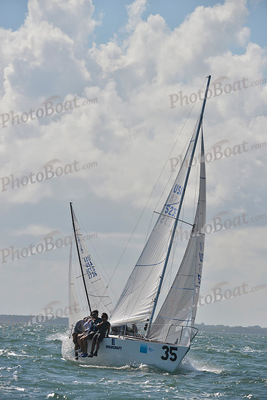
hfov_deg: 6.9
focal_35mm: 200
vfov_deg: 10.3
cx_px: 134
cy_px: 200
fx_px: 2223
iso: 280
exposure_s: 1/2000
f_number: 8
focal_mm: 200
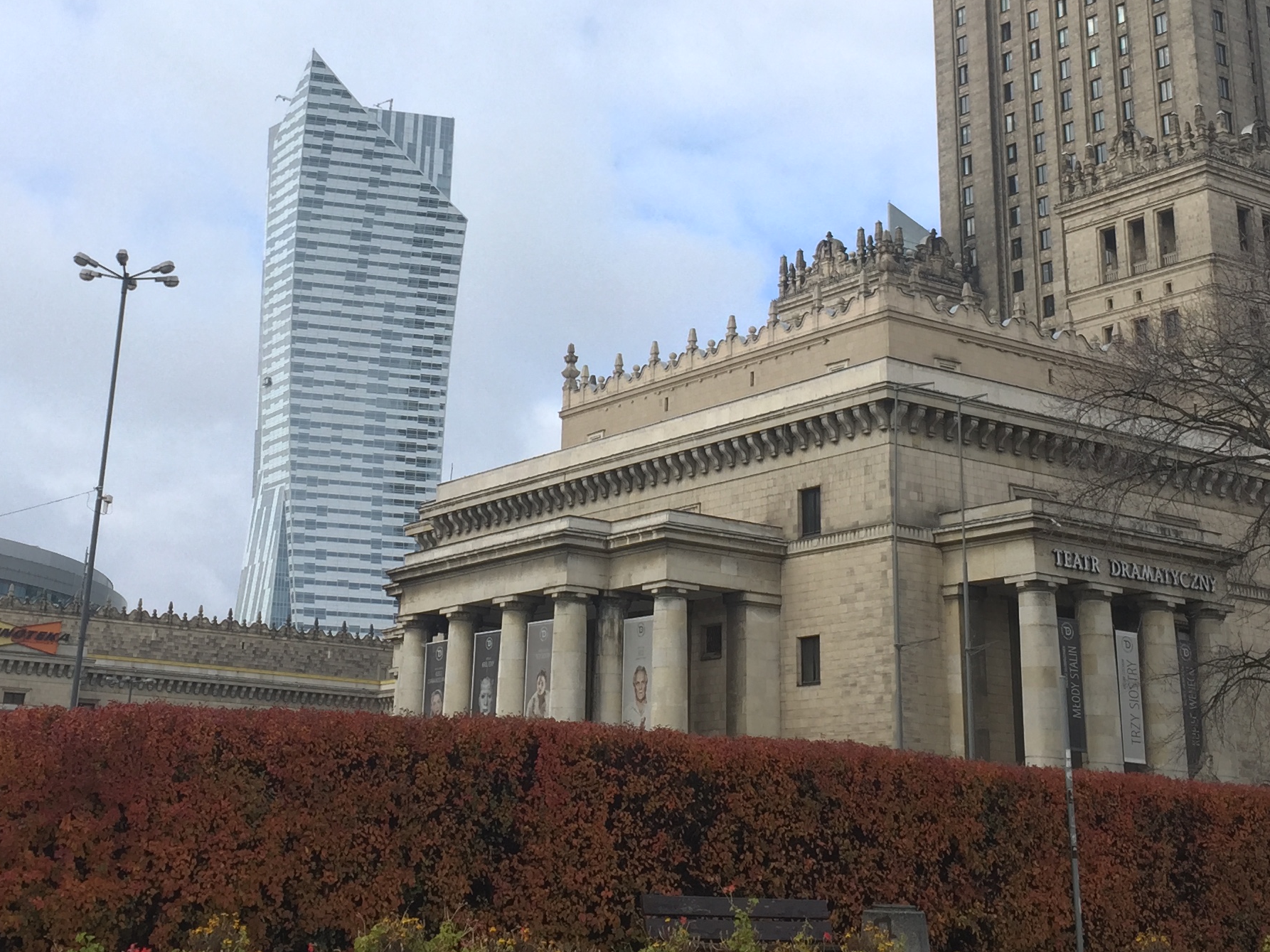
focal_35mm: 53
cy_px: 140
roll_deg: -3.0
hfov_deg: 36.1
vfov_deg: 26.8
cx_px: 576
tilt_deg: +20.0
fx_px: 1944
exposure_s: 1/507
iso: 32
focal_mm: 4.15
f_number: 2.2
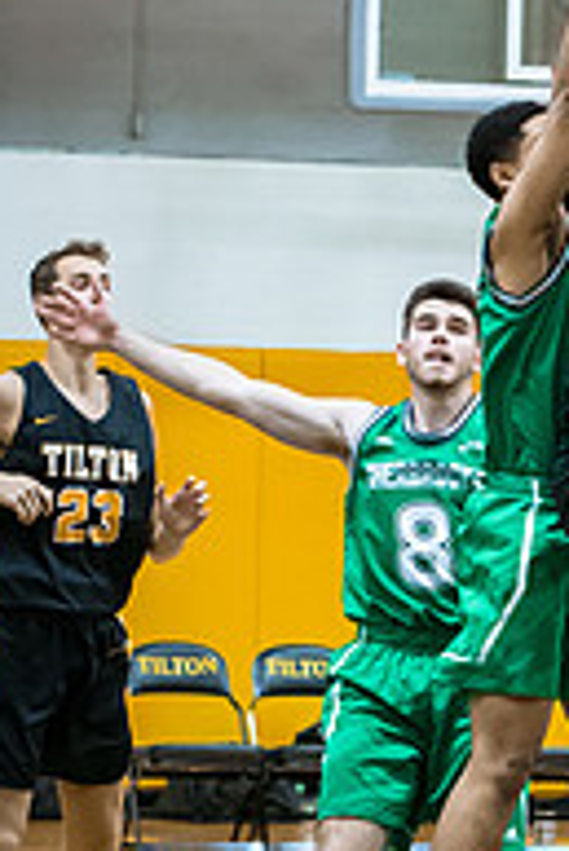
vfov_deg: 7.9
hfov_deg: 5.2
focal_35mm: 262
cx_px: 640
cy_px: 525
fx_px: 6200
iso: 3200
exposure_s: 1/400
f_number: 2.8
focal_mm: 75
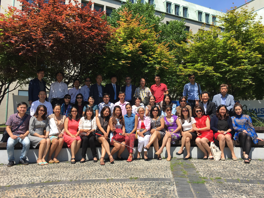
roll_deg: -0.7
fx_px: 221
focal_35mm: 29
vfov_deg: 48.2
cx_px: 132
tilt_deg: +7.1
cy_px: 99
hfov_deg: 61.7
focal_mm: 4.15
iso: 25
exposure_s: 1/1304
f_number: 2.2
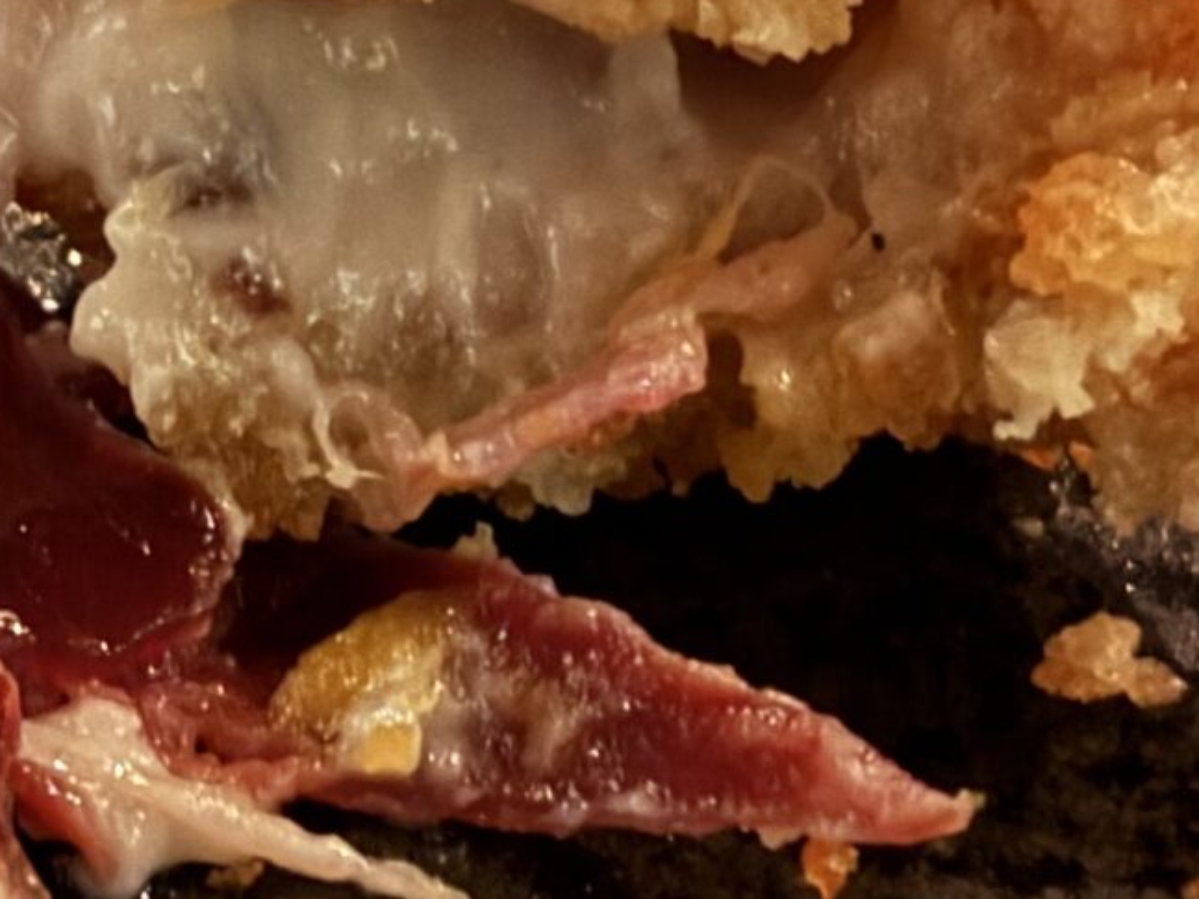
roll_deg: -8.4
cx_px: 213
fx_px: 6580
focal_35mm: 190
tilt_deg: -38.4
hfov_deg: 10.4
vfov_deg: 7.8
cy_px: 70
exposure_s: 1/2
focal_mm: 6.76
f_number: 1.78
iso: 400
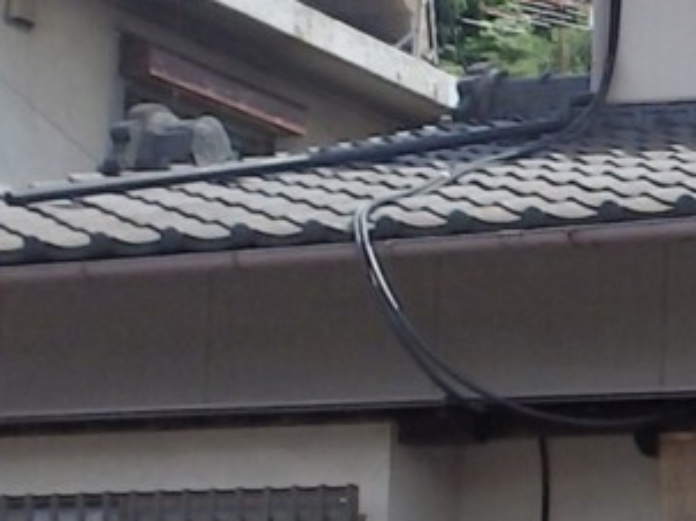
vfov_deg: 14.2
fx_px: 2090
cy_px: 396
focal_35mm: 104
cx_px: 1364
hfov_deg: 15.4
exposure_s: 1/800
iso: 125
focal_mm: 3.7
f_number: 3.5
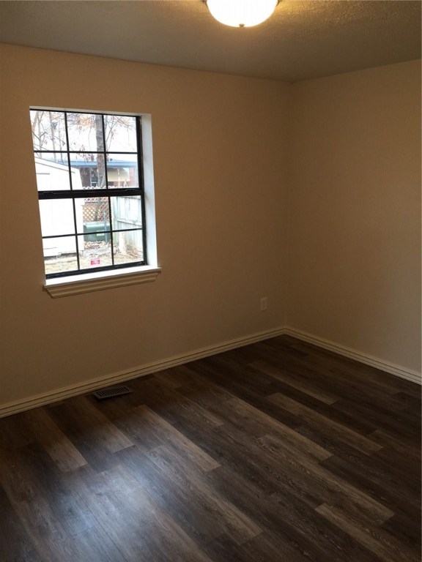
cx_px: 211
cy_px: 281
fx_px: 471
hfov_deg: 48.2
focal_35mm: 29
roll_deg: +0.1
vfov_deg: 61.7
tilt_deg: -12.8
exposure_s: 1/30
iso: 50
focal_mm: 4.15
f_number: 2.2
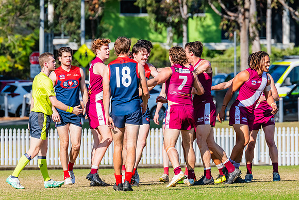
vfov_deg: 2.7
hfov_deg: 4.1
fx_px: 4192
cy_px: 85
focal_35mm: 505
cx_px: 160
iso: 800
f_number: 10
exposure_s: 1/1250
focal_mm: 420
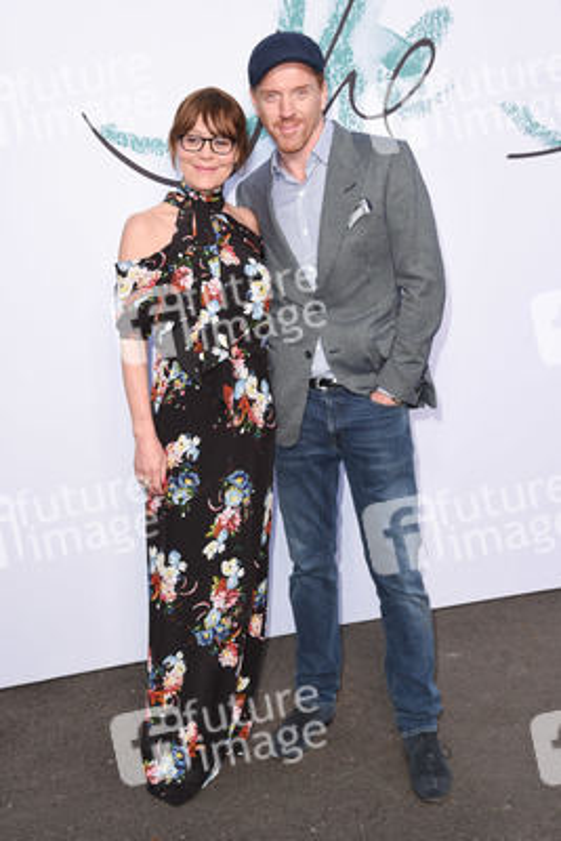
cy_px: 420
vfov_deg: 41.1
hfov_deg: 28.1
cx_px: 280
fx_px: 1121
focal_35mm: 48
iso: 800
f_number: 5.6
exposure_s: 1/250
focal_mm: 48
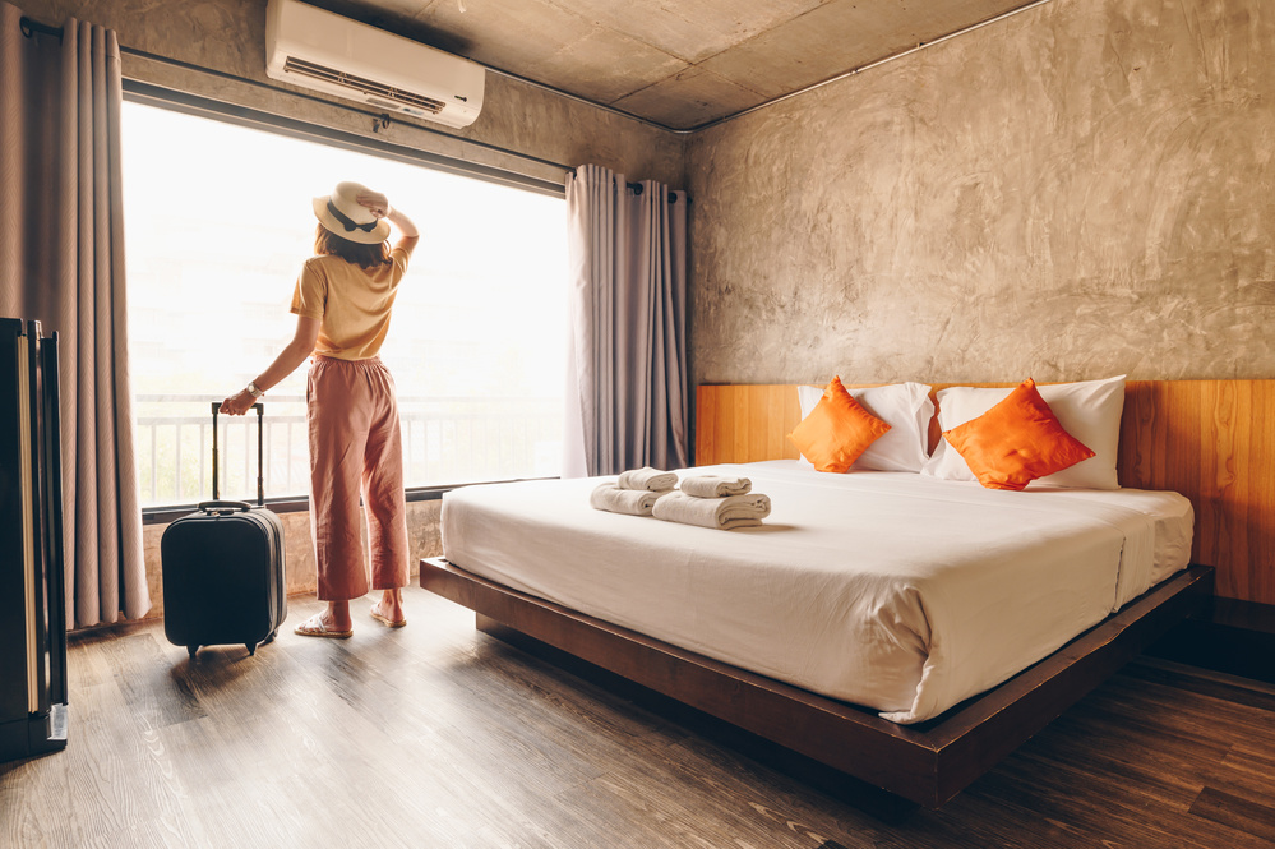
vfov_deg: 59.4
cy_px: 424
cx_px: 638
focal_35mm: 21
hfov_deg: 81.2
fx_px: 743
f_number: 8
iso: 100
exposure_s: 1/8
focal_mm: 21
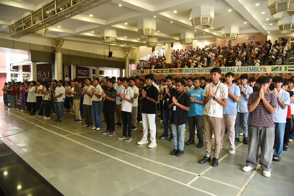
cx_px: 147
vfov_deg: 53.1
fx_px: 196
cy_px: 98
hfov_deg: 73.7
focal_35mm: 24
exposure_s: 1/200
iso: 2500
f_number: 4
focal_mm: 24
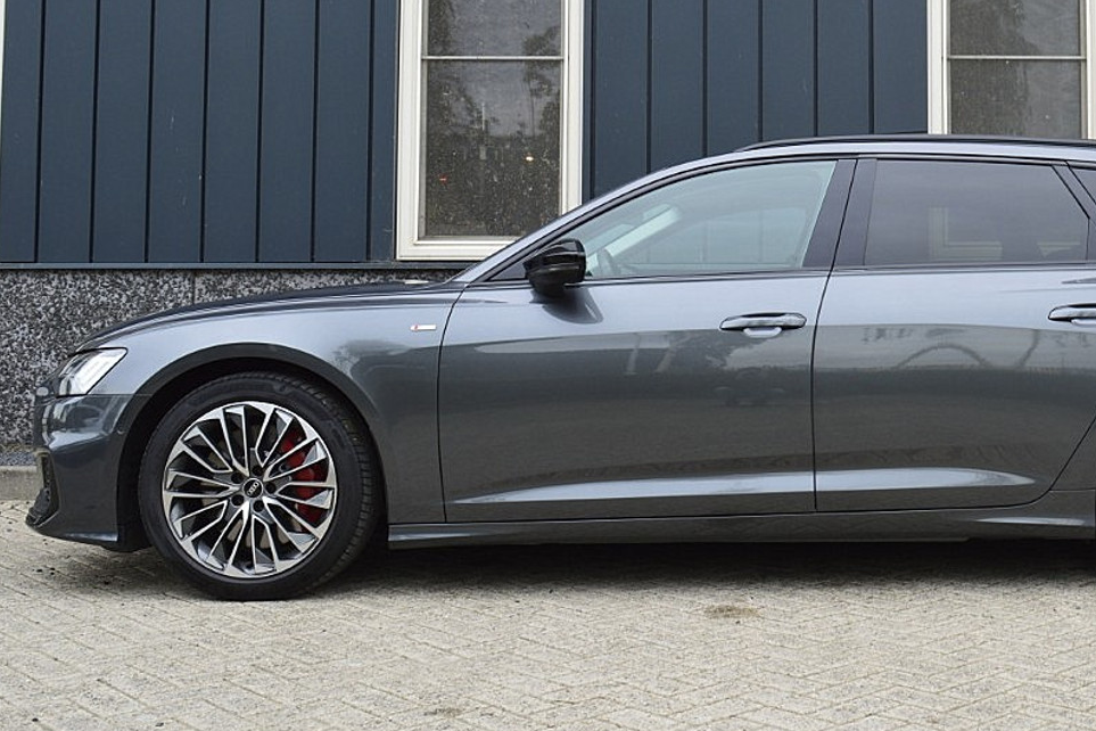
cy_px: 301
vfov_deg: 29.4
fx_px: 1392
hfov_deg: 42.2
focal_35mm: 46
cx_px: 763
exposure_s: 1/100
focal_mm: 21
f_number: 9
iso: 400
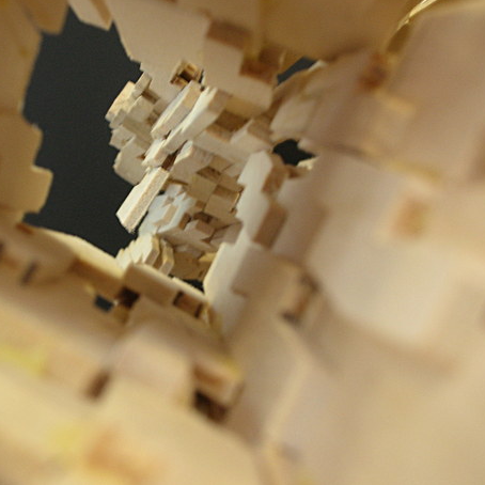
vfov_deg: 23.7
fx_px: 1157
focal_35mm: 73
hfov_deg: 23.6
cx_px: 179
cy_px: 241
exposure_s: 1/4
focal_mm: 10.1
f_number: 4
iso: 72
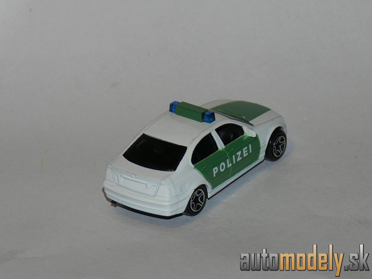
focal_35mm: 178
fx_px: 1913
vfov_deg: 8.3
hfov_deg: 11.1
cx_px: 186
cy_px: 140
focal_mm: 23.6
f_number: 3.6
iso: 100
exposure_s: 1/30
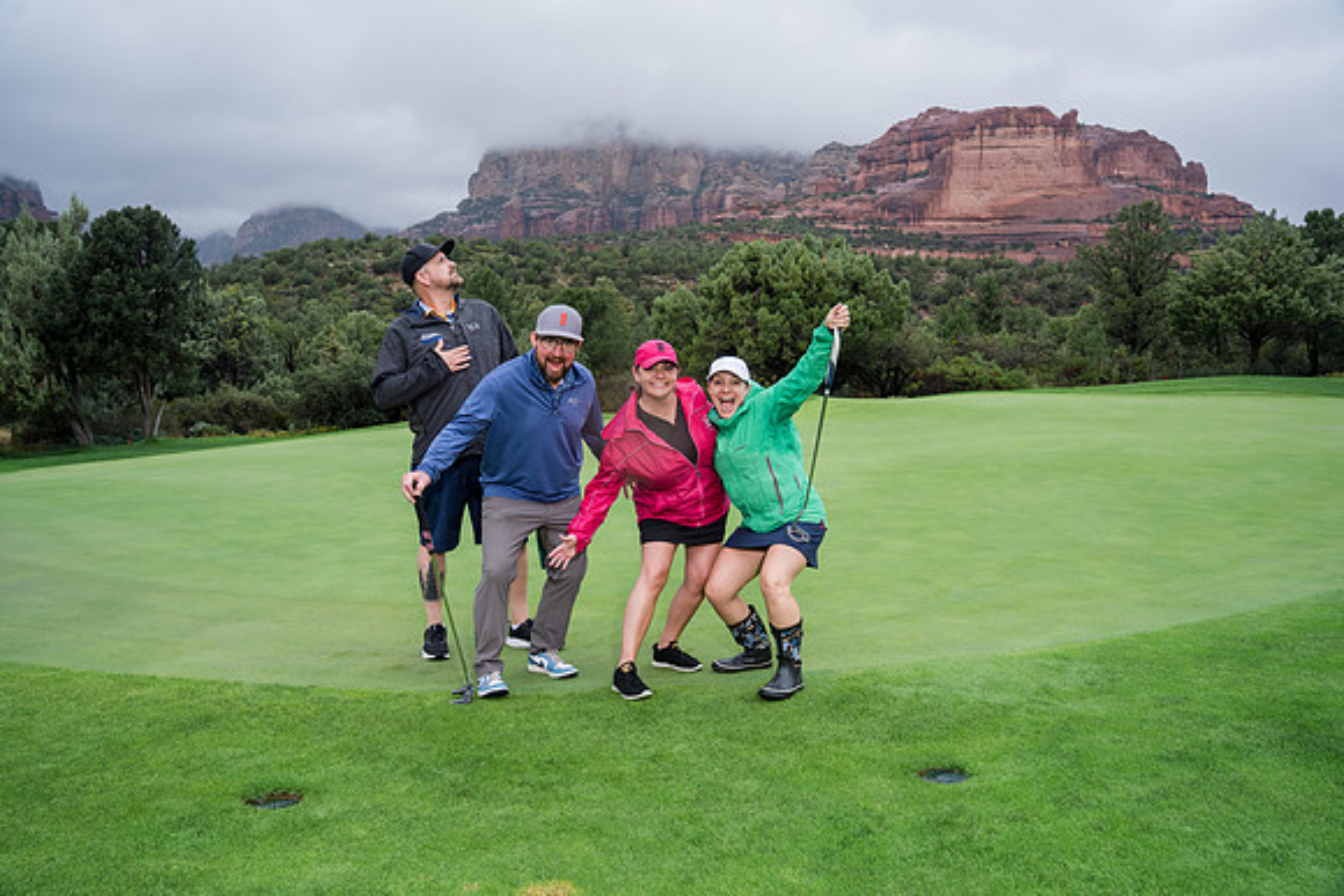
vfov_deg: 53.2
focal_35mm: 24
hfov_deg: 73.7
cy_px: 448
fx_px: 896
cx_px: 672
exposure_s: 1/400
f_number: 5.6
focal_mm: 24
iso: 320
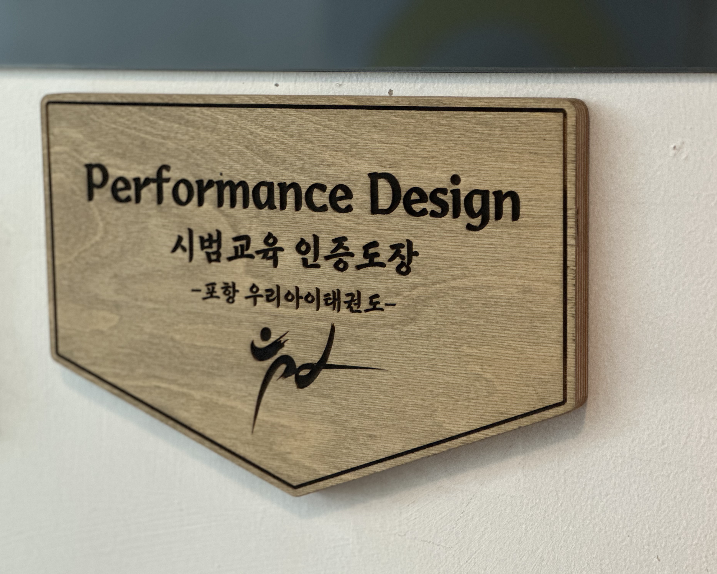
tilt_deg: -6.5
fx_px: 1719
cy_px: 287
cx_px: 375
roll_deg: -0.2
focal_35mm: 81
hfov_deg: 23.6
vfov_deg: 18.9
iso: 400
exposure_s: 1/24
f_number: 2.8
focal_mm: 9
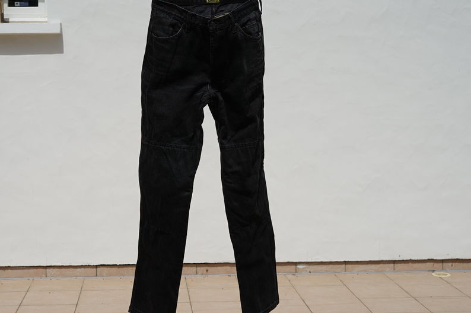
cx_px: 188
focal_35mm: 63
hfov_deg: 31.8
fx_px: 824
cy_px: 155
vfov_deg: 21.5
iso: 100
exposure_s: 1/640
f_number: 8
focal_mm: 50
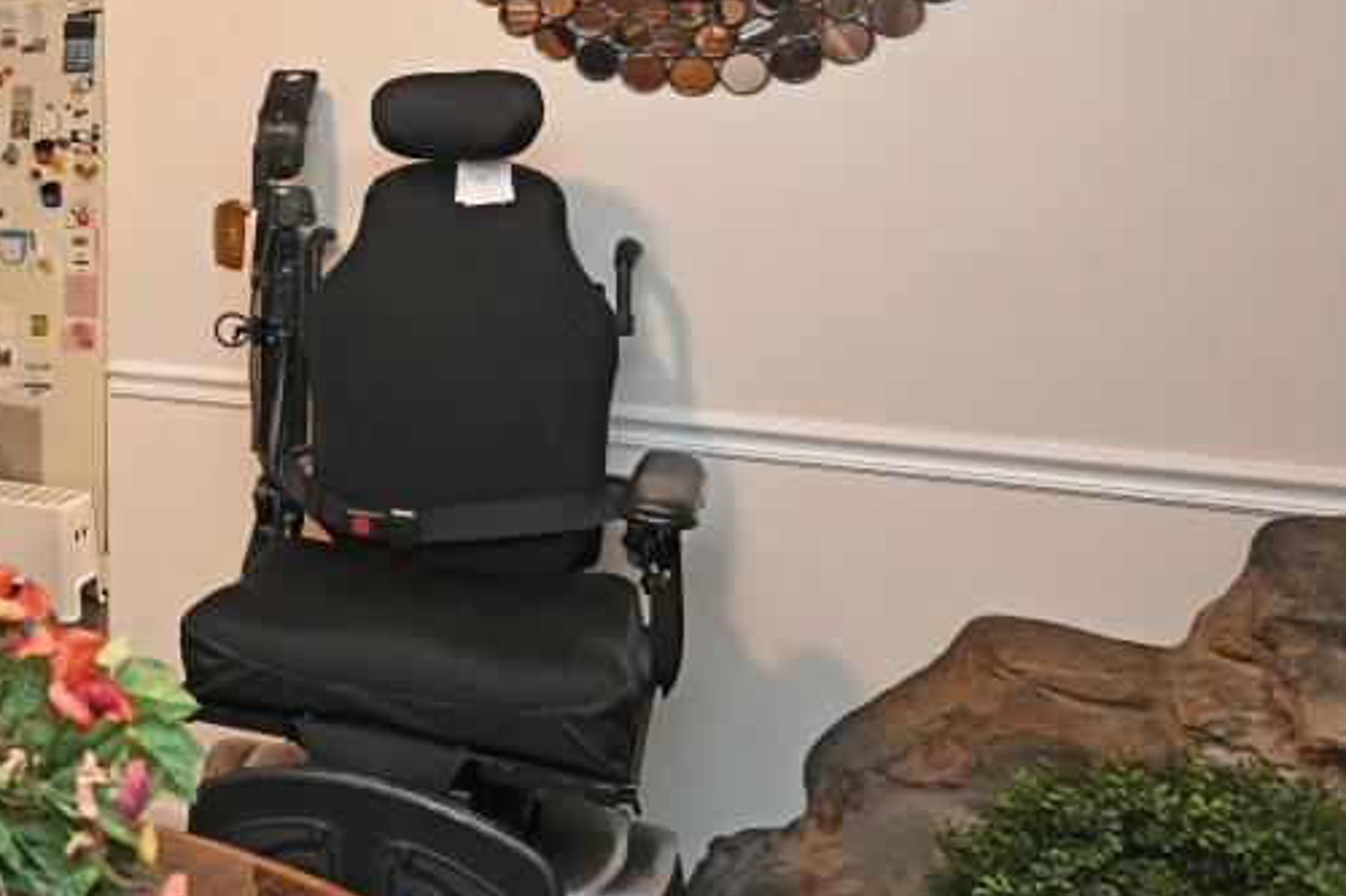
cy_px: 153
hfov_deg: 35.1
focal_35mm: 42
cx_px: -326
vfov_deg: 30.9
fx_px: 1570
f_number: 4
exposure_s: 1/60
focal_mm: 14
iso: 1600
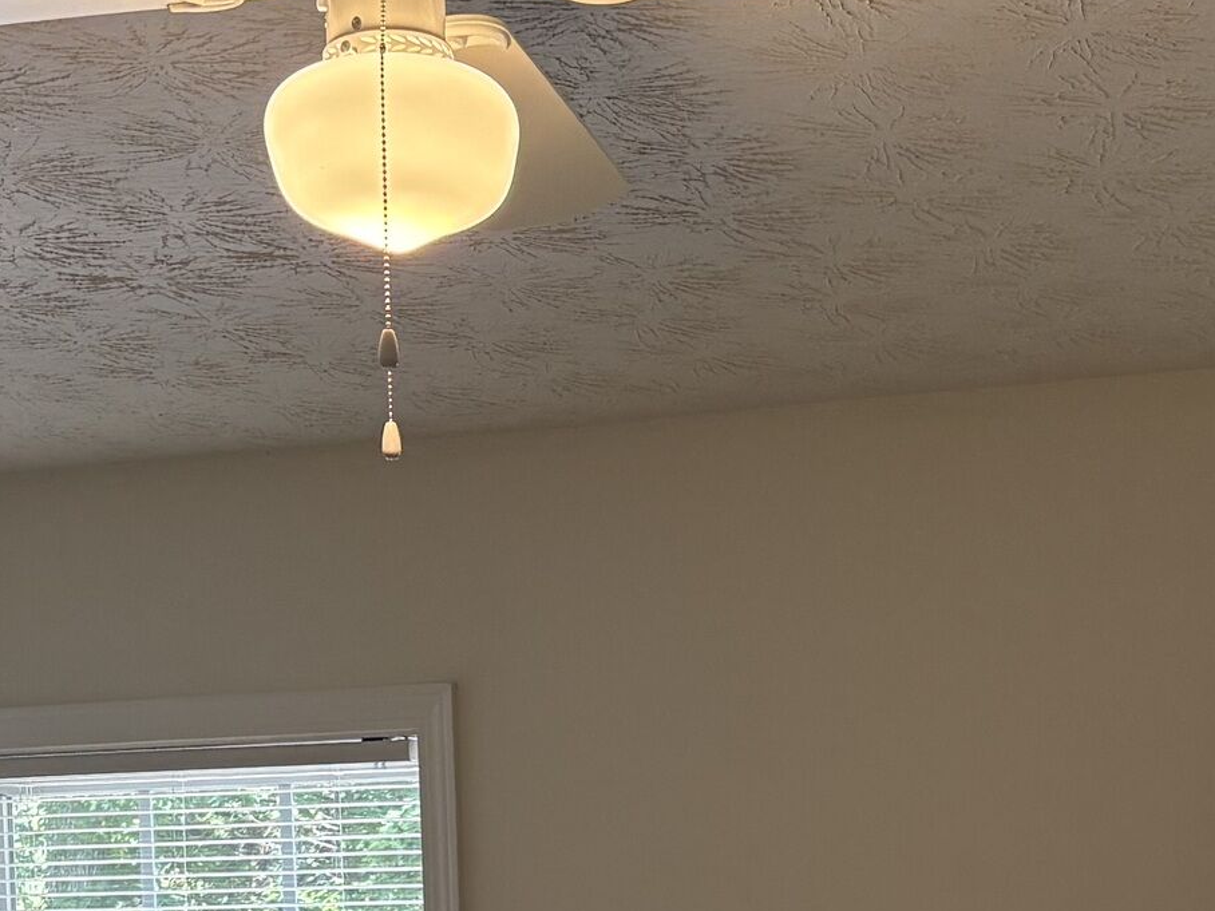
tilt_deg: -4.7
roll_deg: +1.4
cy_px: 1379
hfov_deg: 22.1
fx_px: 3089
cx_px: 832
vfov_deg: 15.4
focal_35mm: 88
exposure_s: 1/145
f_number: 1.6
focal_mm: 5.96
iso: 100
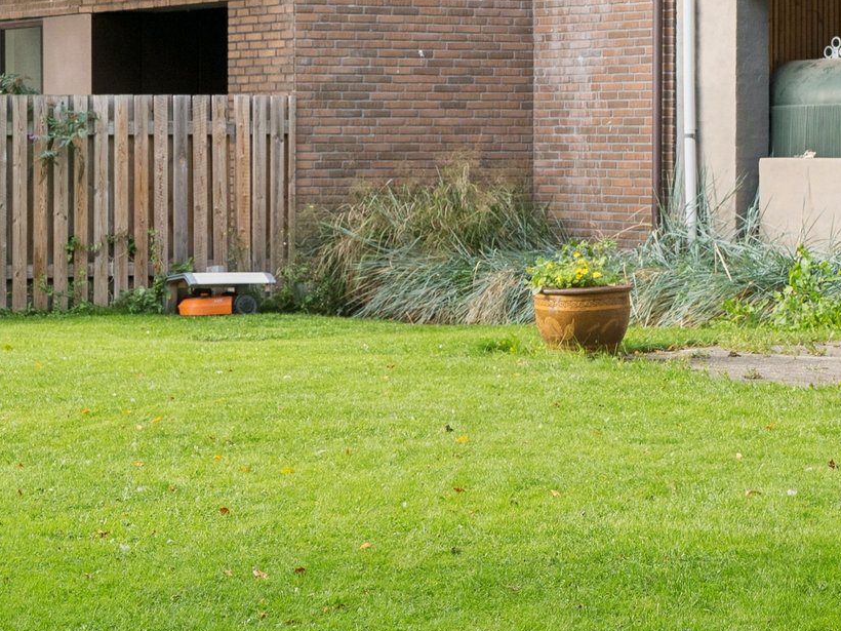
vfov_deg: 14.2
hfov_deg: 18.9
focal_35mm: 104
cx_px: 257
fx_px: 2521
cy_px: 152
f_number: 6.3
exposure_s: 1/160
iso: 400
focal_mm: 29.5
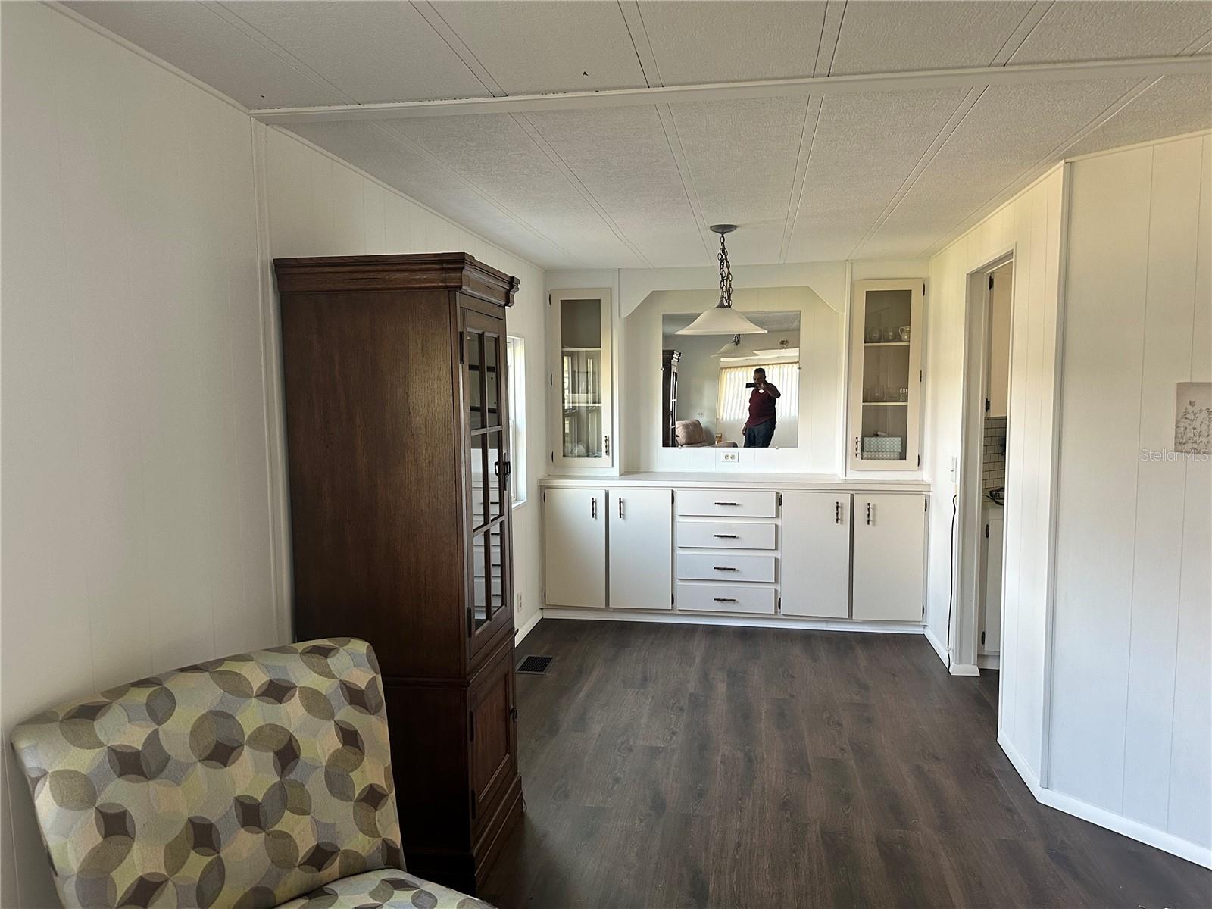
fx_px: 840
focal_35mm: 24
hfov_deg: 71.6
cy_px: 454
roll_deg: +0.2
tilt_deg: -5.0
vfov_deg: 56.8
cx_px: 606
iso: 250
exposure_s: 1/77
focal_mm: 6.86
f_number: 1.78
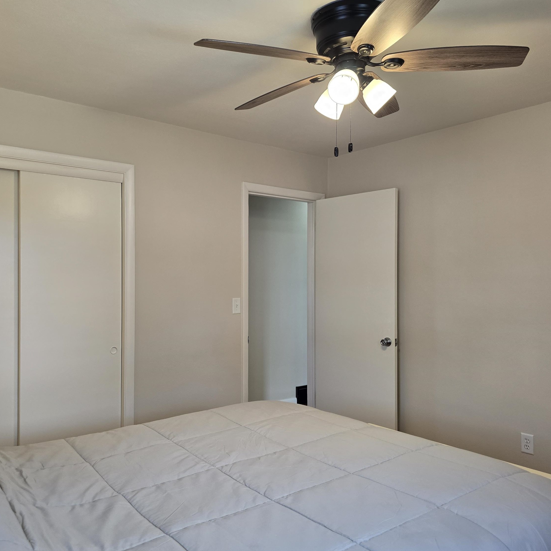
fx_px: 504
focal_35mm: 28
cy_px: 281
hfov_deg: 57.2
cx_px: 252
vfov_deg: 57.3
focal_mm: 6.3
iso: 160
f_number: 1.7
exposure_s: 1/120
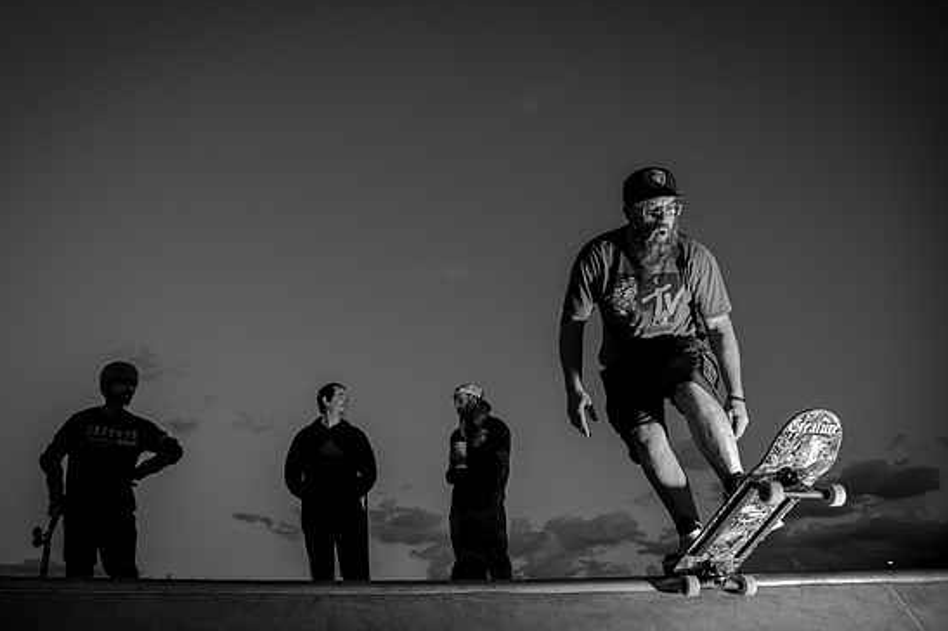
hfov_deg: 65.2
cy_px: 268
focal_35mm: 28
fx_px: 737
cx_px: 408
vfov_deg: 46.2
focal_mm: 24
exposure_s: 1/400
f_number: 4
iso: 1000
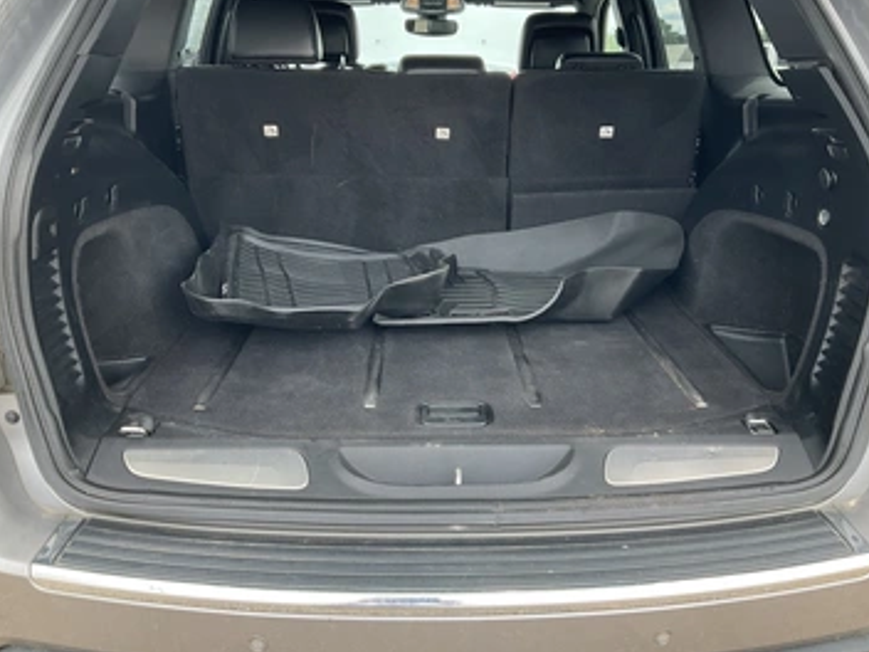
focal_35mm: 33
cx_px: 447
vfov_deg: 42.9
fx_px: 828
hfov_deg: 55.3
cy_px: 291
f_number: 1.8
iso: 25
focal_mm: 3
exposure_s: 1/162
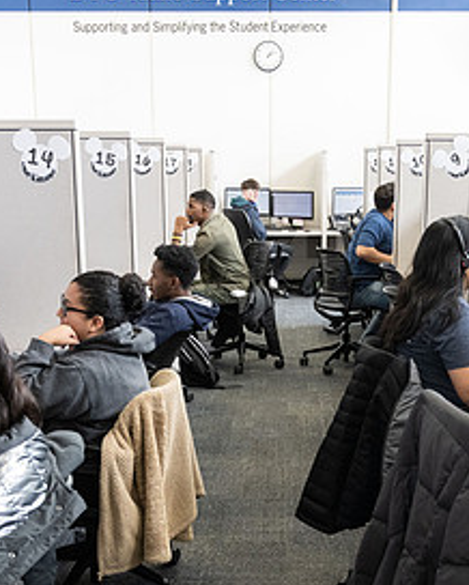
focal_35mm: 55
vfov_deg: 33.7
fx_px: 953
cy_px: 405
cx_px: 283
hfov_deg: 27.6
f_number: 5
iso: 2000
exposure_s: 1/125
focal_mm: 25.5
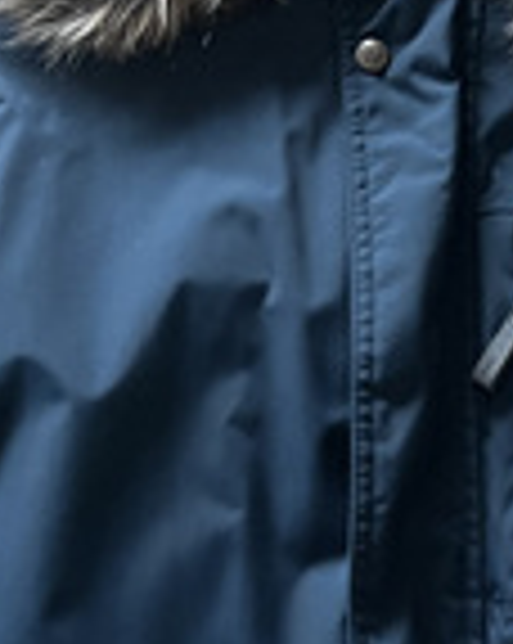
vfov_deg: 20.9
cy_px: 626
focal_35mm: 89
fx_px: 1693
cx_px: 416
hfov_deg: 17.1
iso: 800
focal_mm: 5.7
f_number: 1.5
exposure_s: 1/30
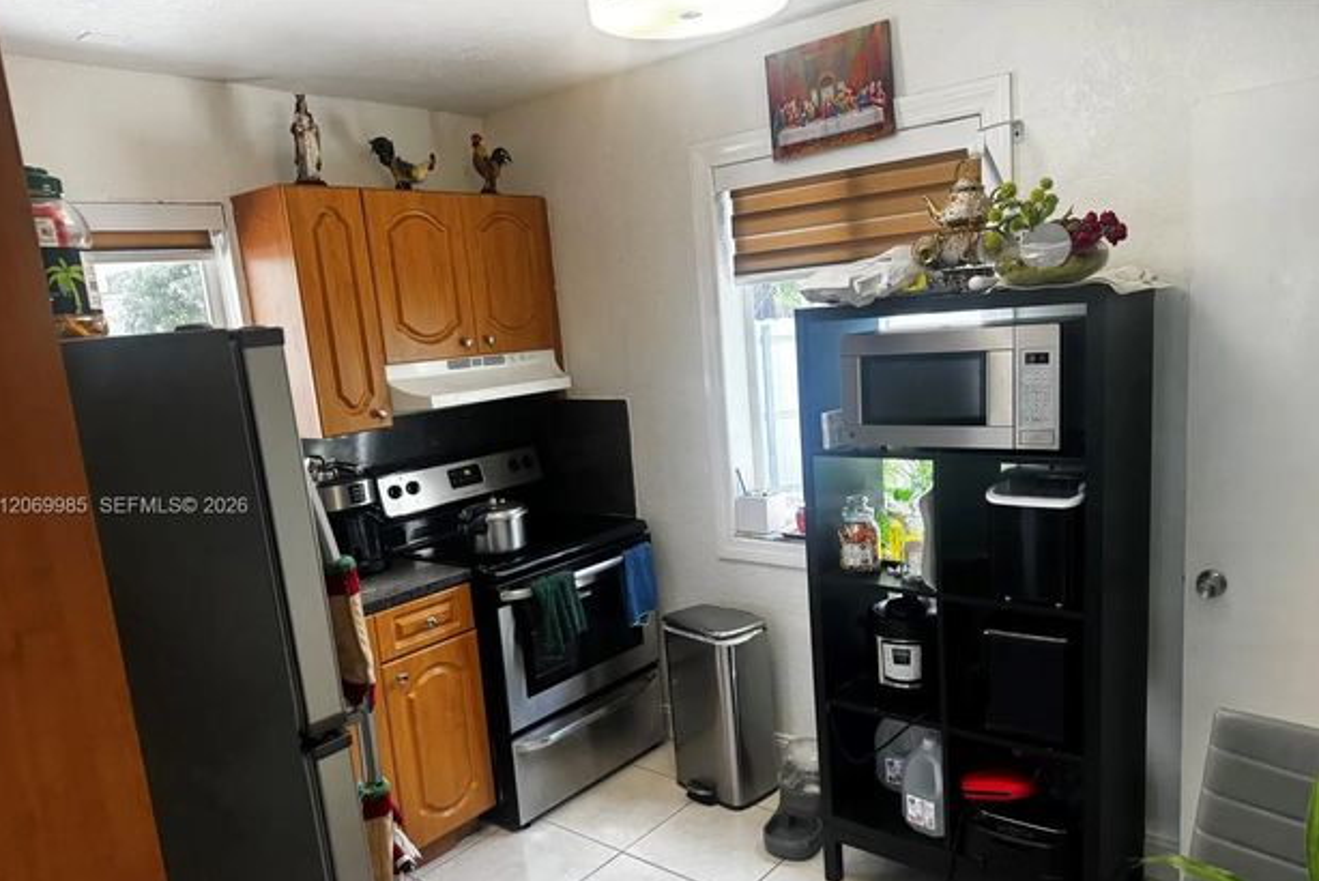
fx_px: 953
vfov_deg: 49.4
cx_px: 668
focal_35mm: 26
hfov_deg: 69.4
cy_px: 507
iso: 160
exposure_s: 1/120
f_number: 1.78
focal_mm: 6.76
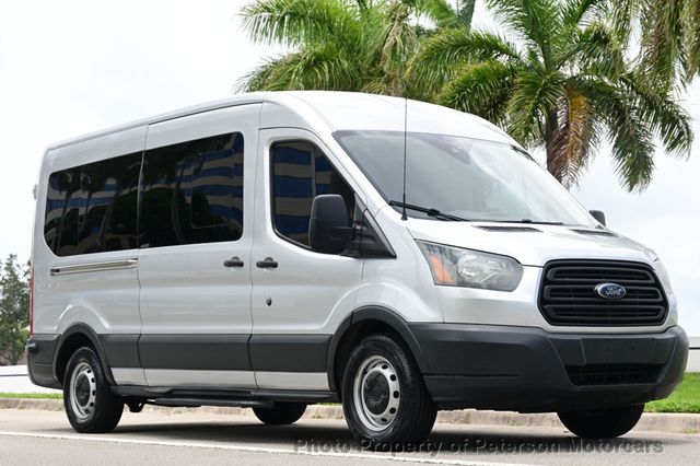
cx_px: 350
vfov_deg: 18.2
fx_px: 1458
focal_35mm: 75
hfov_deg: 27.0
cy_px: 233
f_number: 7.1
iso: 100
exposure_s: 1/200
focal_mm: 50
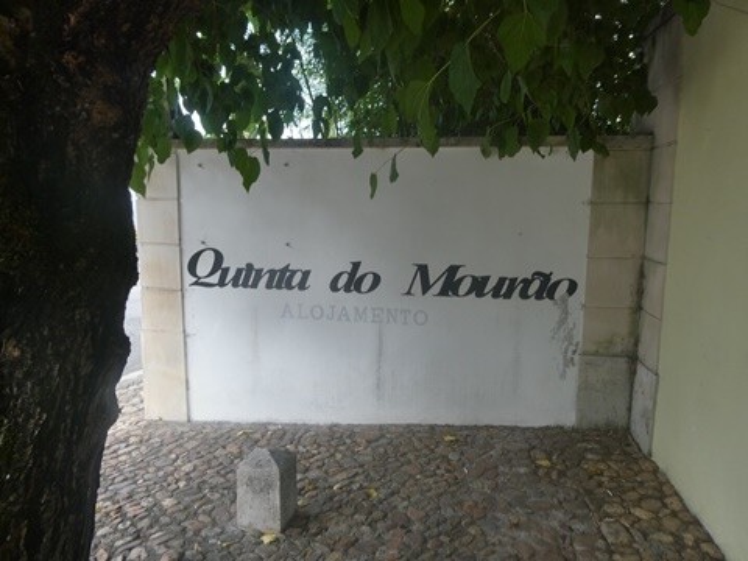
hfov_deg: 71.6
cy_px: 280
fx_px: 519
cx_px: 374
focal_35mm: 24
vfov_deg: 56.8
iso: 80
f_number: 3.3
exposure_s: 1/100
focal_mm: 4.3
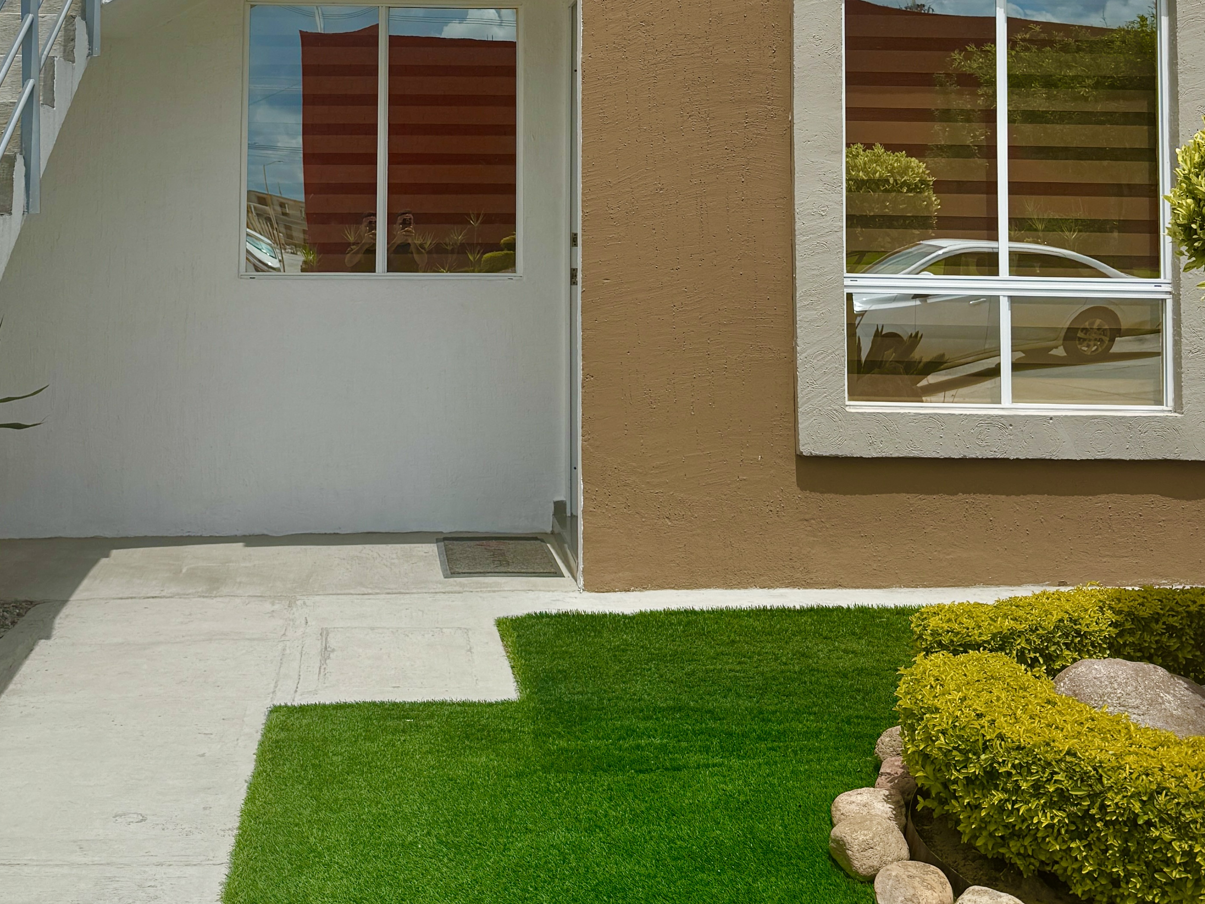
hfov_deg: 38.6
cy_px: 90
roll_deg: -0.8
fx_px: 1706
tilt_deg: +4.4
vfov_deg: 28.5
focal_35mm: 49
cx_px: 436
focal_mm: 6.76
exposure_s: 1/10417
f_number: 1.78
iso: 80
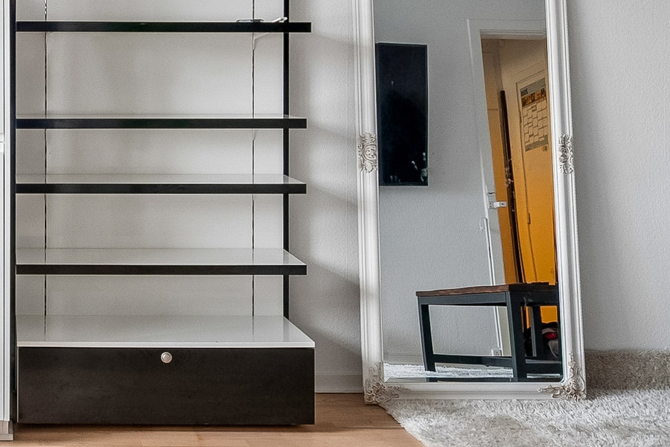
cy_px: 39
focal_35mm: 60
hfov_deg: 31.0
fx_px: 1117
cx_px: 4
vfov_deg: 22.1
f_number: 10
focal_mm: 12
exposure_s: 1/6
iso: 200
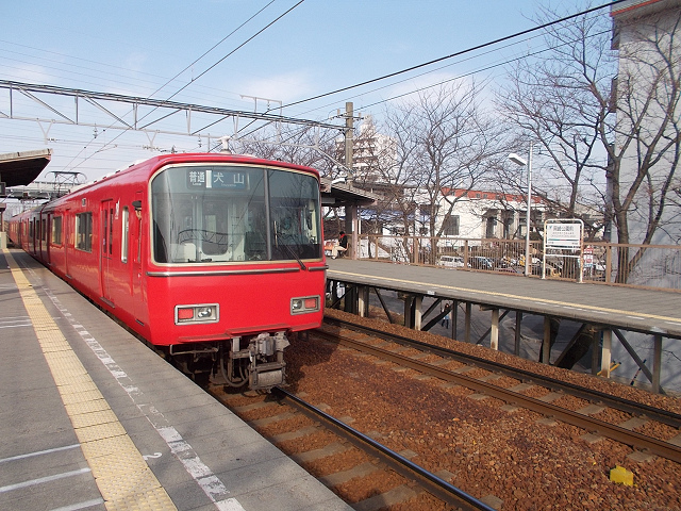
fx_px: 511
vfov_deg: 53.1
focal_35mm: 26
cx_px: 340
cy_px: 256
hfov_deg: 67.3
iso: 80
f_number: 3.2
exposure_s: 1/500
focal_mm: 4.6
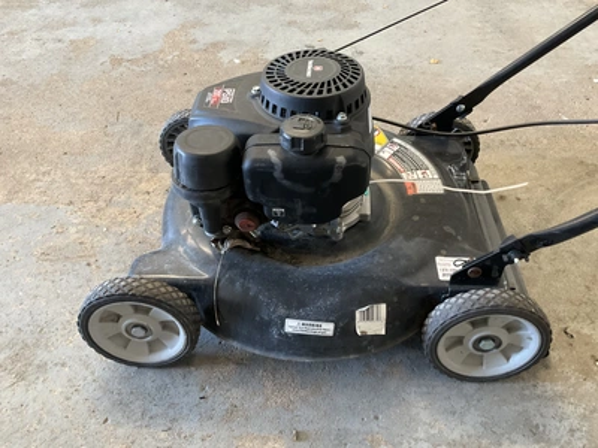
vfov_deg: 48.2
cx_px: 299
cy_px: 224
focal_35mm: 29
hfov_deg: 61.7
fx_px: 501
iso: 200
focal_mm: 3
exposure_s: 1/40
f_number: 1.8
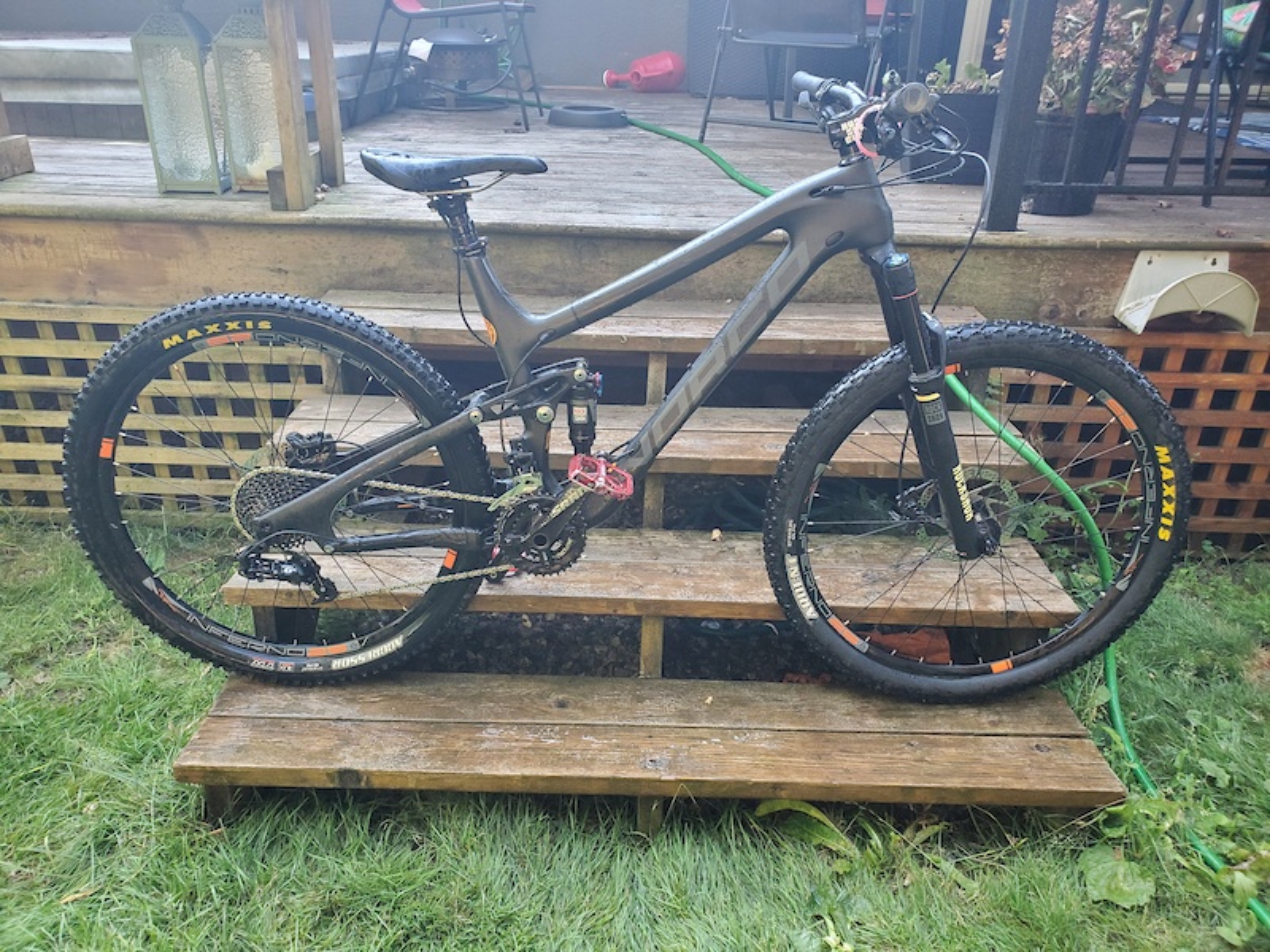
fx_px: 954
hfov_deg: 67.3
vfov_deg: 53.1
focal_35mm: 26
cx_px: 635
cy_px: 476
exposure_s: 1/120
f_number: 2.4
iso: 200
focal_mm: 4.3
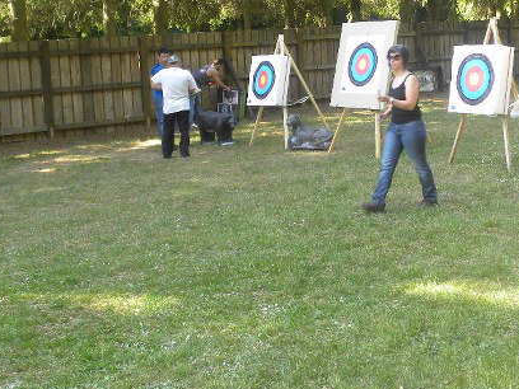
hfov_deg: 32.9
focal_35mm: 58
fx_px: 870
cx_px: 355
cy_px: 92
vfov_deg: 24.9
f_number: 3.2
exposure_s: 1/59.7
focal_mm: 6.6
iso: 69
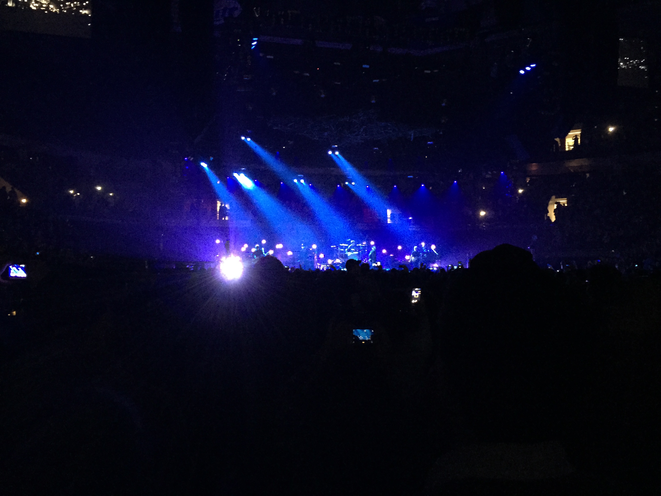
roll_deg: +0.2
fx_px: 554
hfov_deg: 61.7
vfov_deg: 48.2
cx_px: 330
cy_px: 248
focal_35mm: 29
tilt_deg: +1.5
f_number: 2.2
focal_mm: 4.15
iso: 640
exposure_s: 1/15
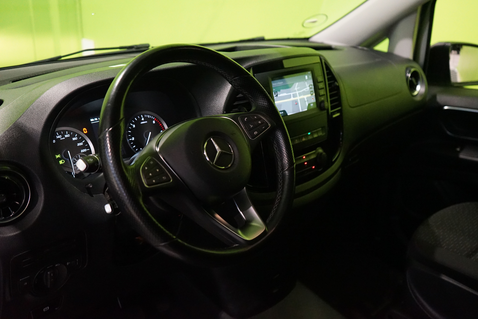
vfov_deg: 36.9
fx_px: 478
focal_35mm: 36
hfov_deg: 53.1
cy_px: 160
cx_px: 239
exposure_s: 1/160
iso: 6400
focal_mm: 36
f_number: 4
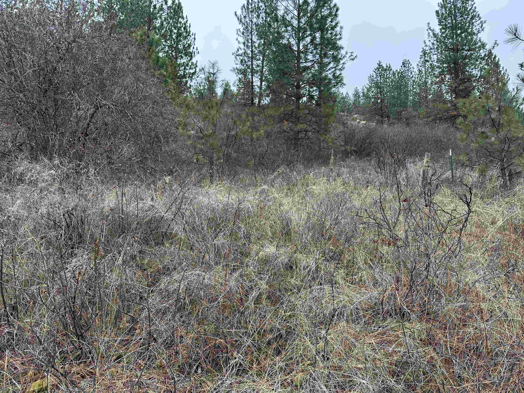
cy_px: 196
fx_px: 363
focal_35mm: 24
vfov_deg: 56.8
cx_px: 262
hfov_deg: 71.6
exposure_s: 1/190
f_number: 1.78
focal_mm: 6.86
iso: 80
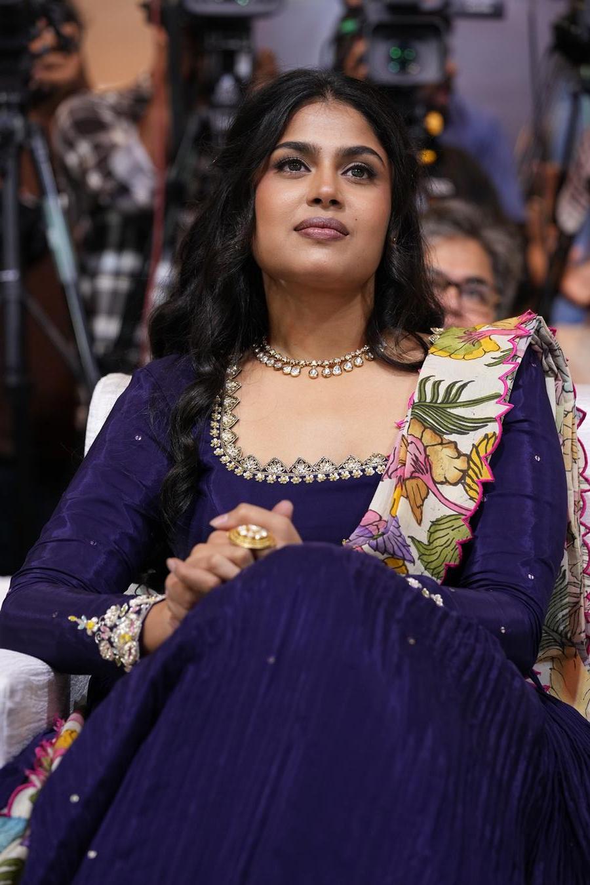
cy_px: 442
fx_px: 3097
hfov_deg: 10.9
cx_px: 295
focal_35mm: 126
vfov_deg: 16.3
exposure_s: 1/40
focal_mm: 126
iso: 1600
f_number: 5
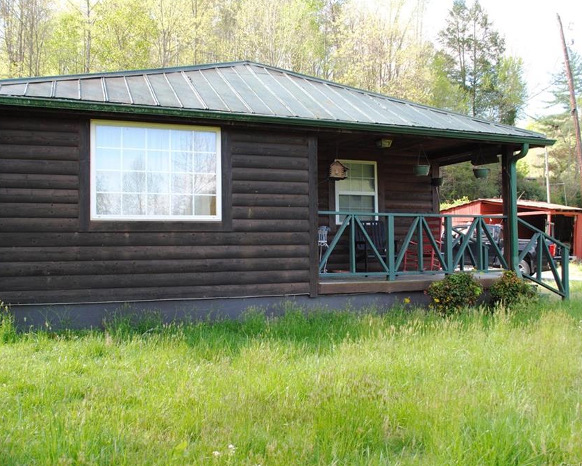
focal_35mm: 31
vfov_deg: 47.1
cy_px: 234
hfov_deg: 57.2
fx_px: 534
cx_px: 280
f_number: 5.6
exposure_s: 1/125
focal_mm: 18
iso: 200
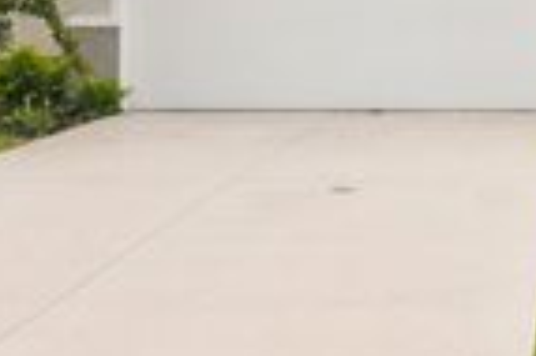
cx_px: 611
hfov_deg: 26.3
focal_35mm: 70
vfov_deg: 17.3
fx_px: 1041
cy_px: -197
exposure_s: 1/2000
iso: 400
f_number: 8
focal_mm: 20
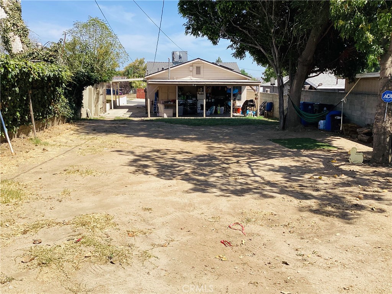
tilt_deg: -11.5
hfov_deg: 58.4
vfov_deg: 45.4
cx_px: 196
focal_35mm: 31
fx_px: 351
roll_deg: -1.3
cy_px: 147
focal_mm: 3.3
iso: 25
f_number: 2.4
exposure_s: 1/1148
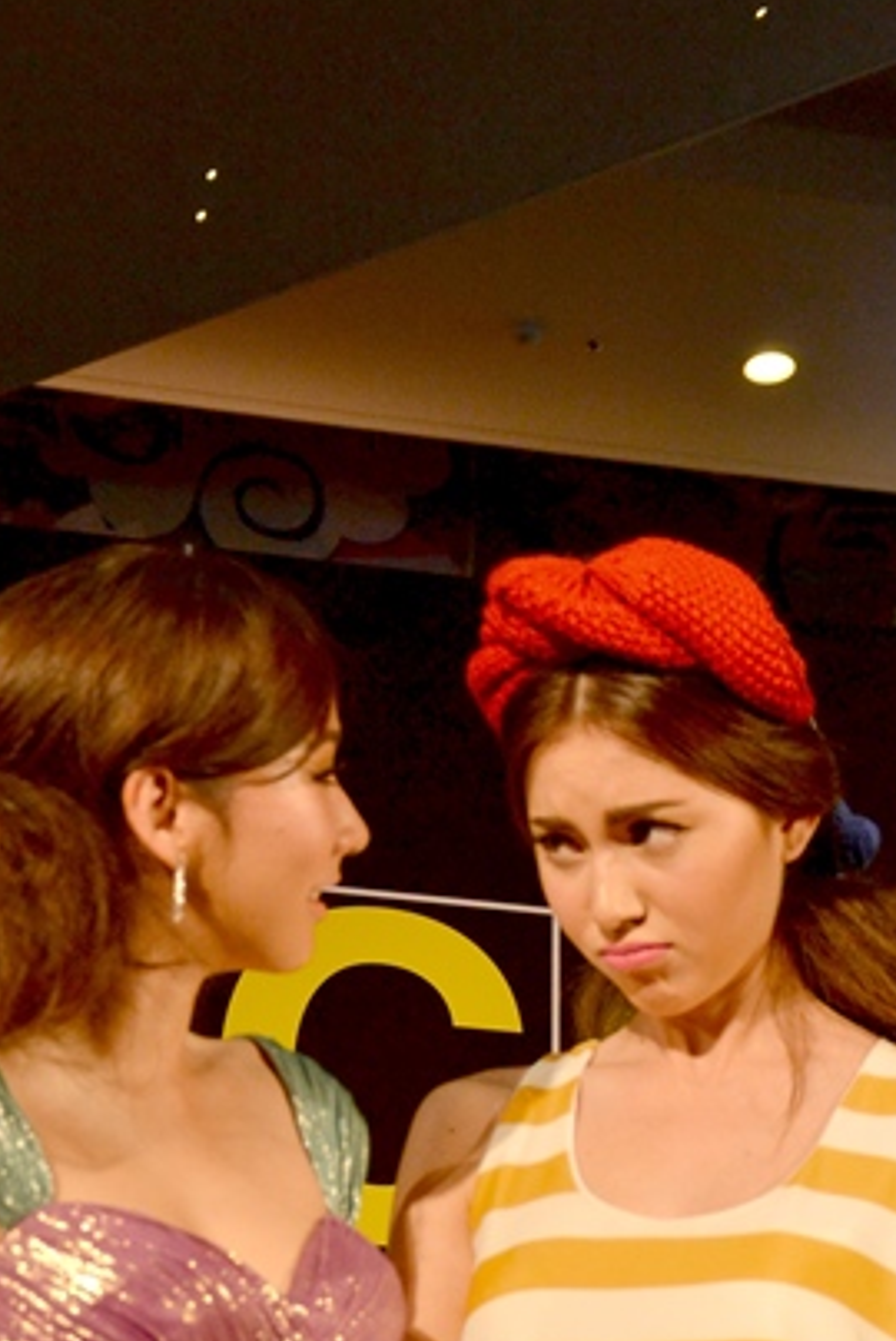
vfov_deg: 22.2
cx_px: 407
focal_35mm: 91
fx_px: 3386
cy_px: 983
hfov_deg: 15.1
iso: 1000
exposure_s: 1/500
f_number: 4.5
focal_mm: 35
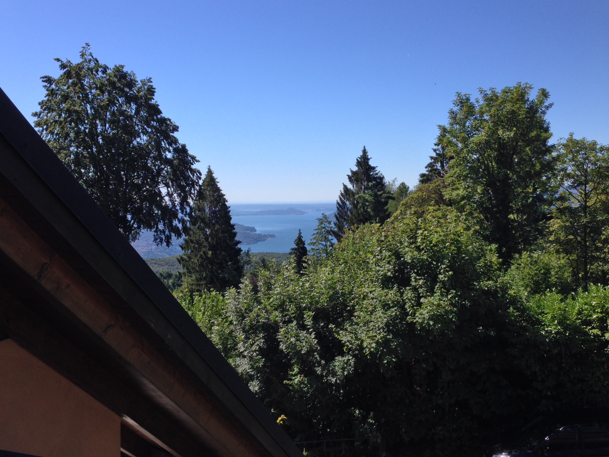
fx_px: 598
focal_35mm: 34
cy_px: 223
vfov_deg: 41.8
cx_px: 301
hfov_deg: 54.0
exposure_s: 1/1130
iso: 50
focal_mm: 4.12
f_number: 2.4
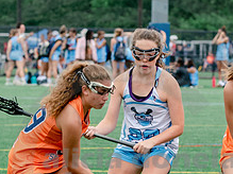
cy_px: 181
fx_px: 3269
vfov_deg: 3.1
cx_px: 133
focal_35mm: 486
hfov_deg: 4.1
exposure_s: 1/320
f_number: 4.5
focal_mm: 95
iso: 250
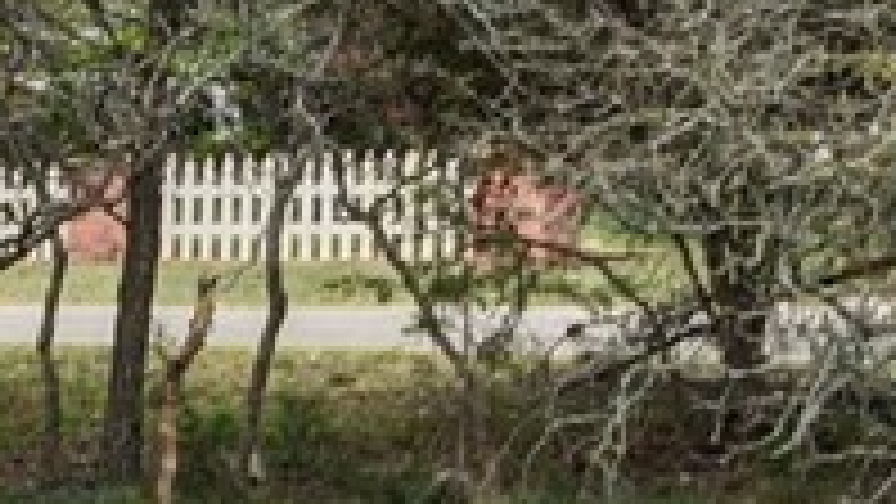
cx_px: -1351
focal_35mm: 171
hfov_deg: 10.6
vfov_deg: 6.8
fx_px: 4063
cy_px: -587
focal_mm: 20
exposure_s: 1/160
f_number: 8
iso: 400
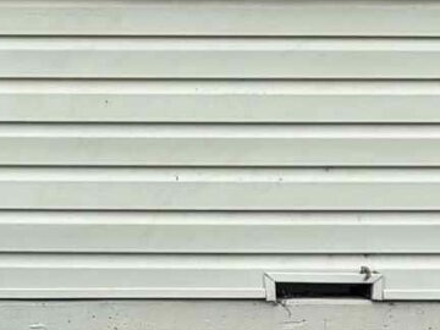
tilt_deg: +2.0
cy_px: 10
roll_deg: -0.4
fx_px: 2352
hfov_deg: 9.7
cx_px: -538
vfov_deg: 8.0
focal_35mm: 185
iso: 50
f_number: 1.6
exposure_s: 1/2398
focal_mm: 5.96
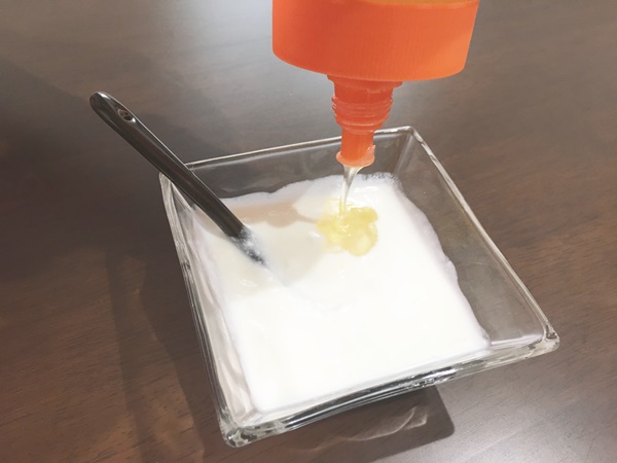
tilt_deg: -51.2
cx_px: 308
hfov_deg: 61.7
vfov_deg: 48.2
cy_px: 232
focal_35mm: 29
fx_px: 517
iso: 80
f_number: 2.2
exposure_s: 1/30
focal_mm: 4.15
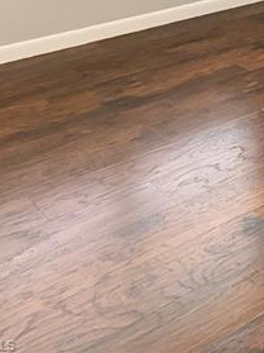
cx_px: 308
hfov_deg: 20.9
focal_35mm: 66
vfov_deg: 24.7
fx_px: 672
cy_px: -132
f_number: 1.78
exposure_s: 1/60
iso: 800
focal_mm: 6.76
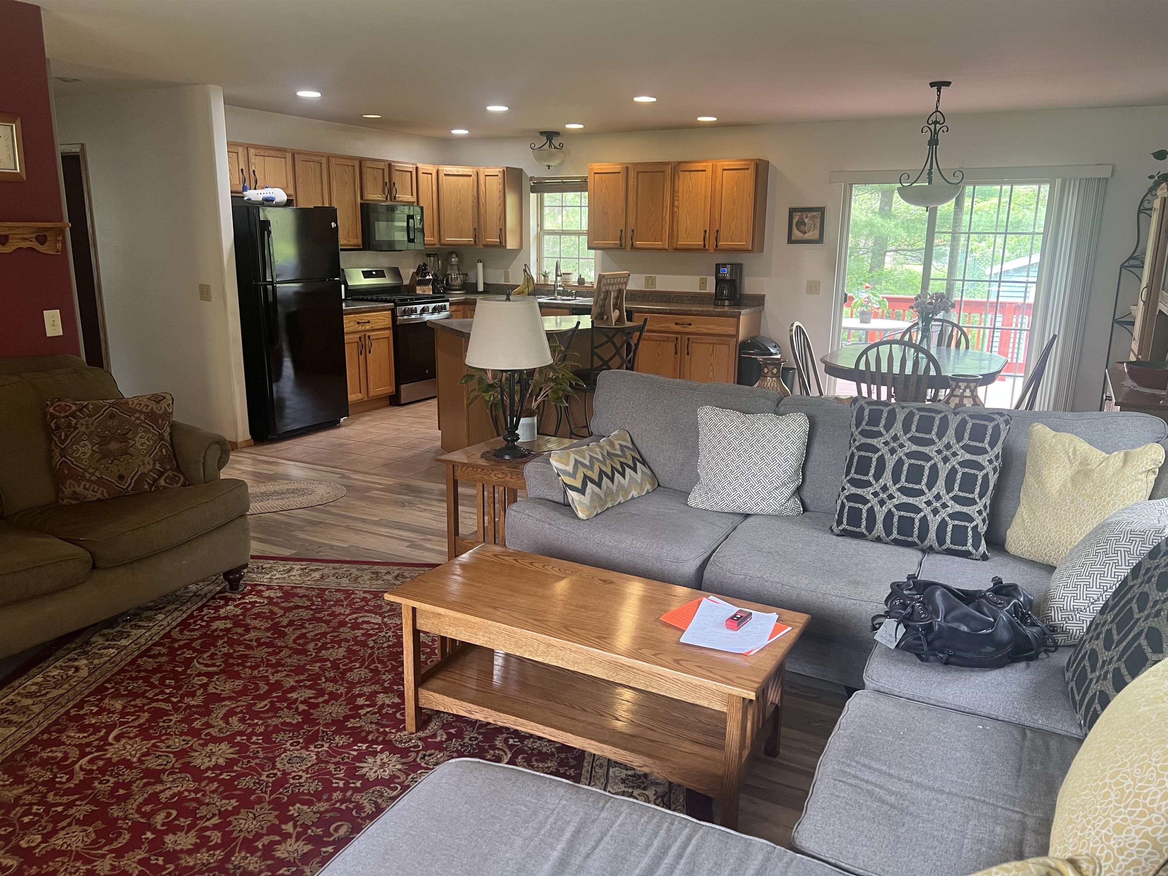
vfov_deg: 53.1
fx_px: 877
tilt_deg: -14.4
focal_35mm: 26
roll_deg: -0.7
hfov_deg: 67.3
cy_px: 438
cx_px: 584
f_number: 1.5
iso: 160
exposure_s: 1/60
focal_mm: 5.7
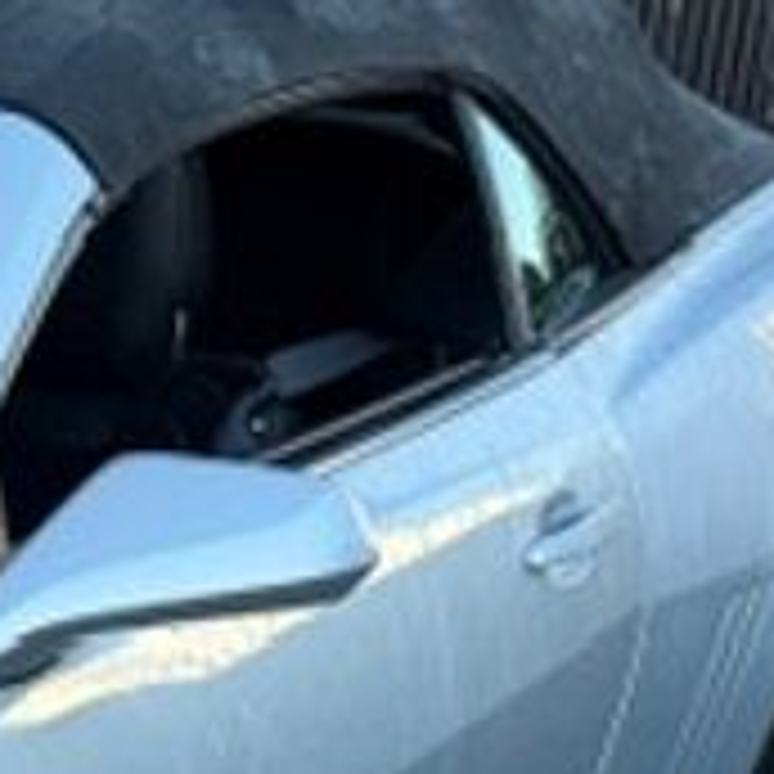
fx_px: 3112
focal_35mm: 123
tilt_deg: -24.0
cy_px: 1148
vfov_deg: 13.4
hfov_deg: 12.0
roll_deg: +2.6
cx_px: -963
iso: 80
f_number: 1.78
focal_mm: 6.76
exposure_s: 1/494
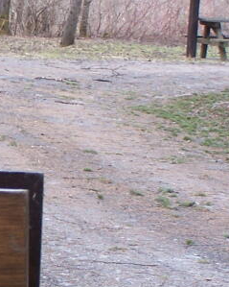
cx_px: -252
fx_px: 2128
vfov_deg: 7.7
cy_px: 191
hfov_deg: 6.0
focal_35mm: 251
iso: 80
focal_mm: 12.4
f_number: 3.2
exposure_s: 1/125
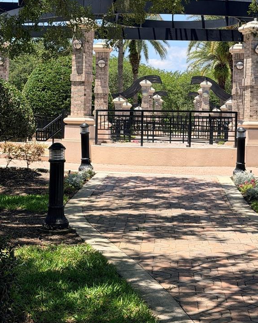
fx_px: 755
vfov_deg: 24.0
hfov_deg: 19.3
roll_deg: -1.2
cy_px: 107
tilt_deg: +3.0
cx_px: 180
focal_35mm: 79
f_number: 1.78
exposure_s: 1/2865
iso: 64
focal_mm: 6.76
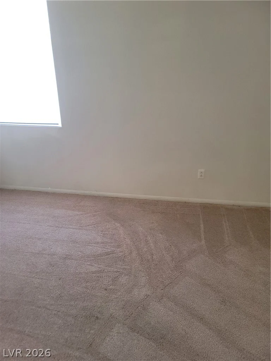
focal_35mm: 25
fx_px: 261
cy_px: 180
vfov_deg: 69.4
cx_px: 136
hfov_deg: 54.9
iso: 200
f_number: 1.8
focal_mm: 7
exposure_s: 1/120
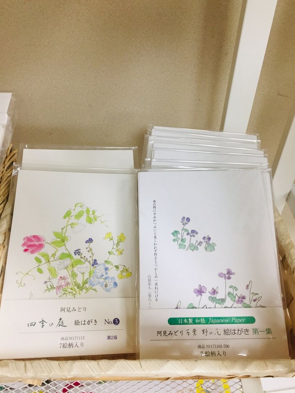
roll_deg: -0.3
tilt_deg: -41.6
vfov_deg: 61.7
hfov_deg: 48.2
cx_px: 148
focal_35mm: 29
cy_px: 196
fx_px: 330
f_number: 2.2
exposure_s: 1/30
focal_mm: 4.15
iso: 50
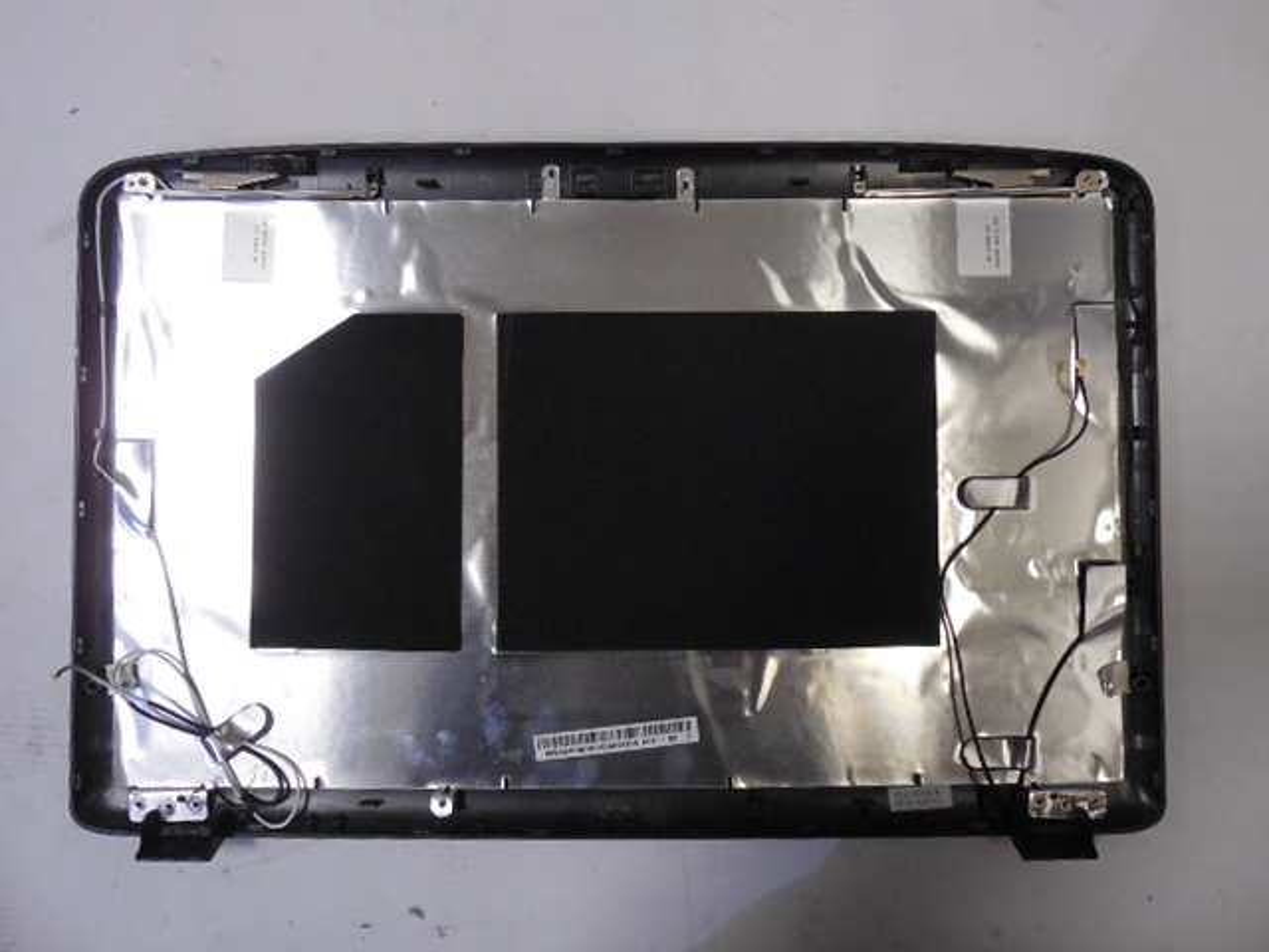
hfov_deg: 67.3
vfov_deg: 53.1
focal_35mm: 26
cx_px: 634
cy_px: 476
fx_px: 953
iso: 800
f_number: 3.5
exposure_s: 1/100
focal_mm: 4.6
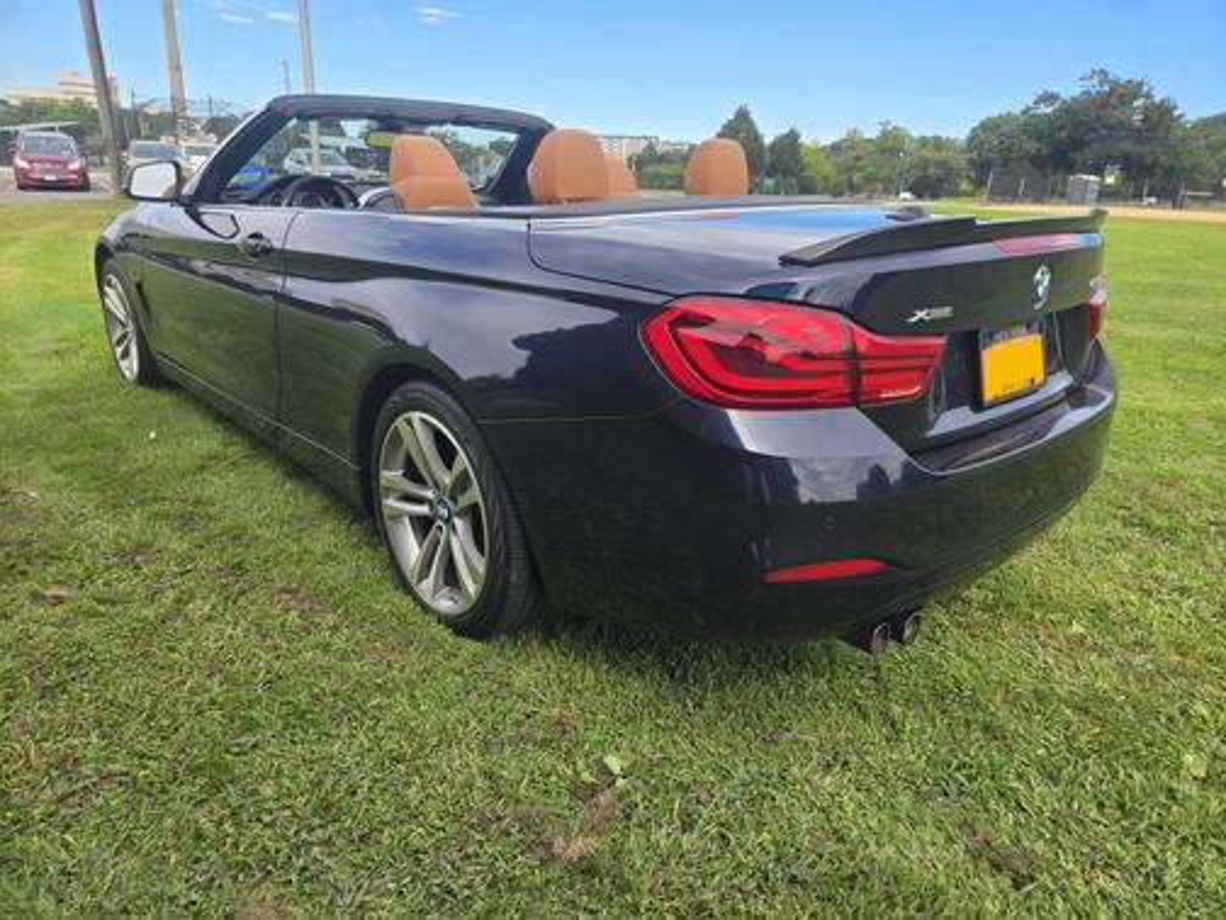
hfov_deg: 73.9
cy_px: 460
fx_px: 815
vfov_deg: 58.9
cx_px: 613
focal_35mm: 23
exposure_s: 1/769
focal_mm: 5.4
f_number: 1.8
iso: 25
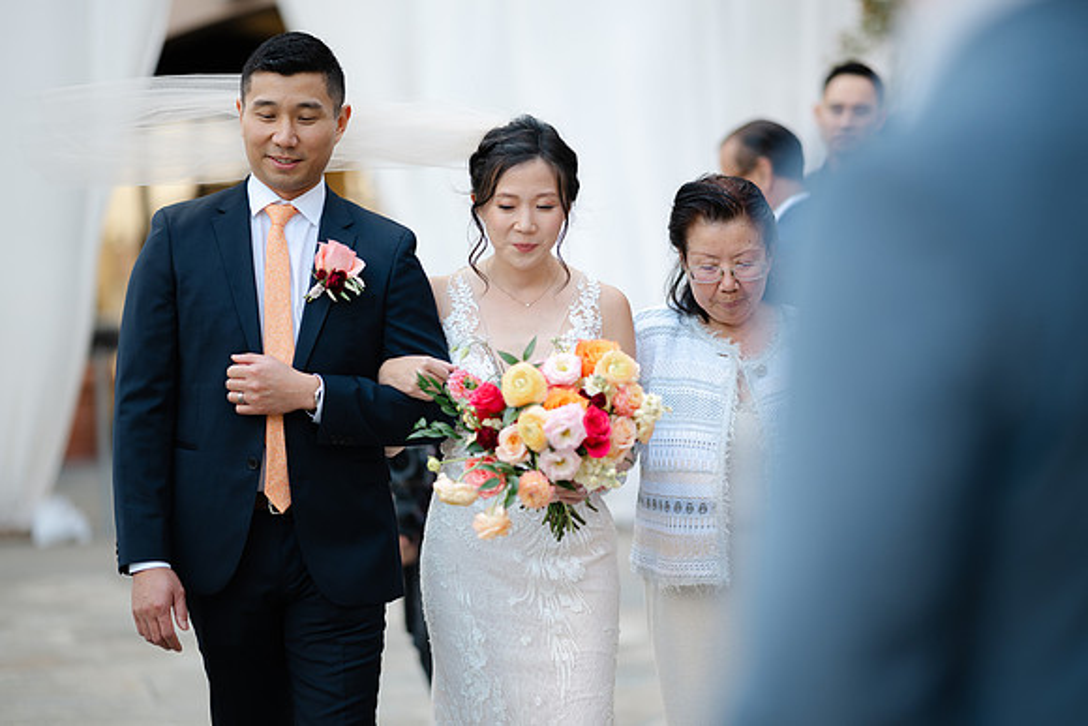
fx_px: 3174
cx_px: 544
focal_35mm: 105
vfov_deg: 13.0
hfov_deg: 19.5
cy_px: 363
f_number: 1.4
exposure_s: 1/320
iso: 64
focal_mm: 105
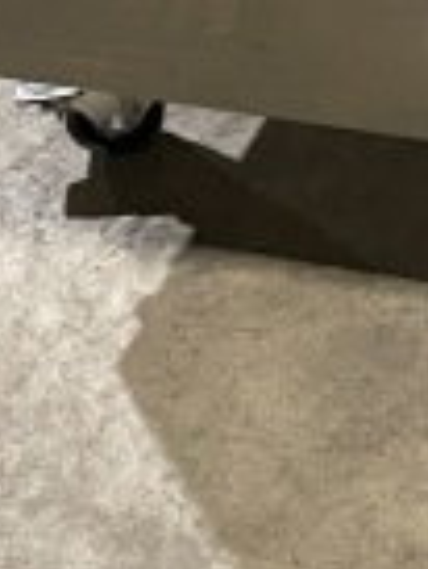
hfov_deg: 9.1
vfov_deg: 11.8
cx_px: 835
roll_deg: +7.4
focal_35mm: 154
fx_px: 2535
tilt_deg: -26.5
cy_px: -476
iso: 400
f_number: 1.6
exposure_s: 1/60
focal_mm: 4.2
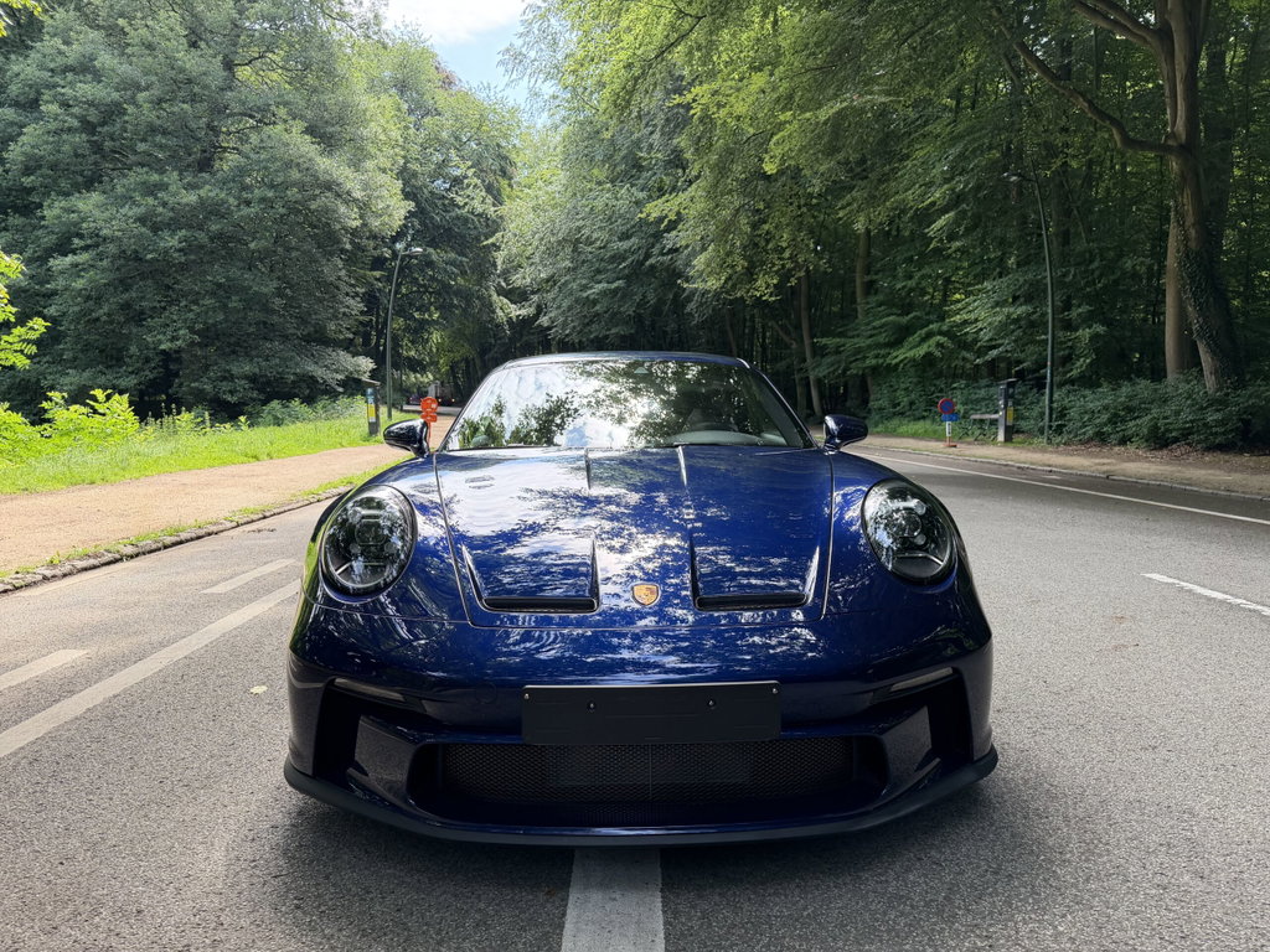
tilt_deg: -4.4
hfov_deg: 71.6
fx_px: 881
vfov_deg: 56.8
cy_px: 476
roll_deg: -0.6
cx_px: 635
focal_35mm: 24
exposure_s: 1/467
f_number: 1.78
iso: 100
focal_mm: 6.76
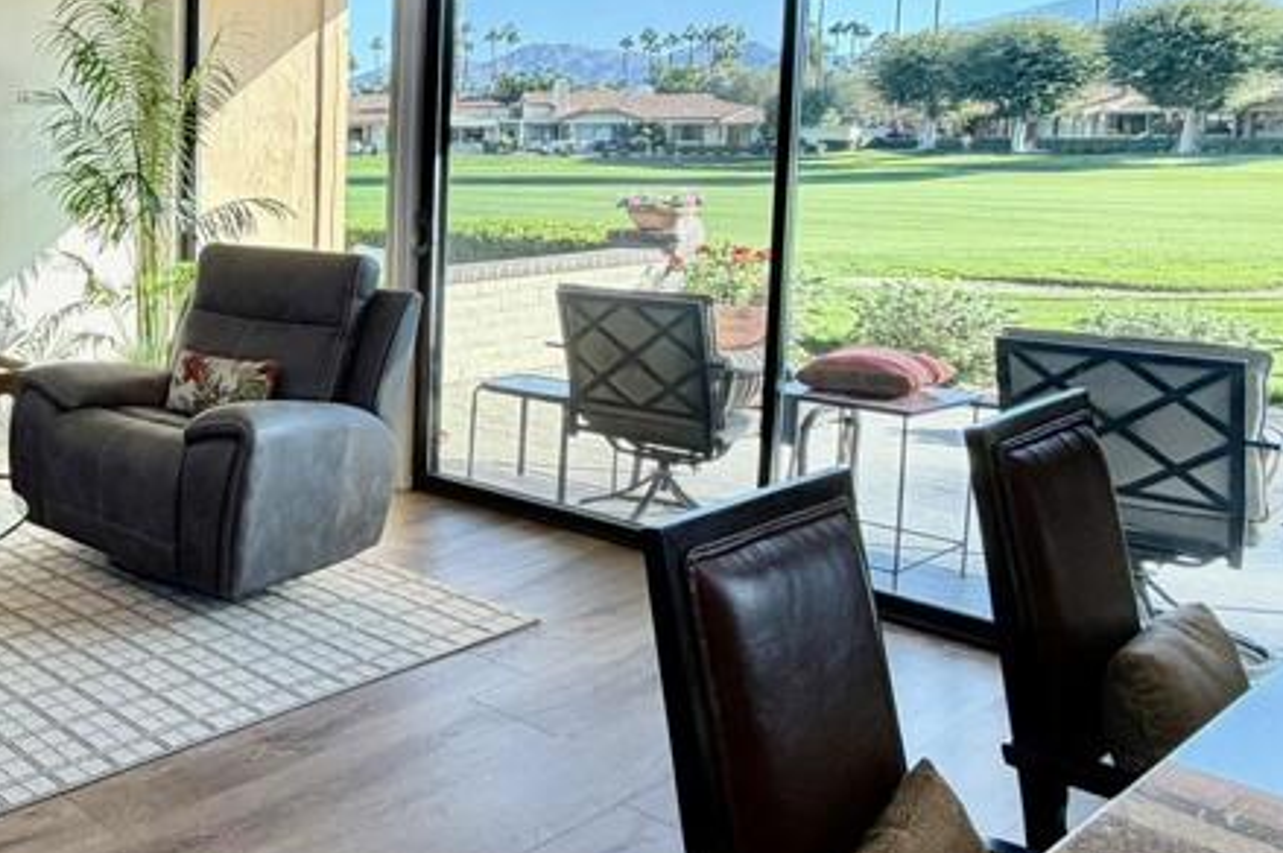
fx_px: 1211
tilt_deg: -5.0
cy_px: 242
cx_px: -108
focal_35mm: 34
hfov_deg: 43.9
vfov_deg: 38.1
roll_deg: +1.1
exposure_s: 1/120
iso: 100
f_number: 2.2
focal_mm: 2.22
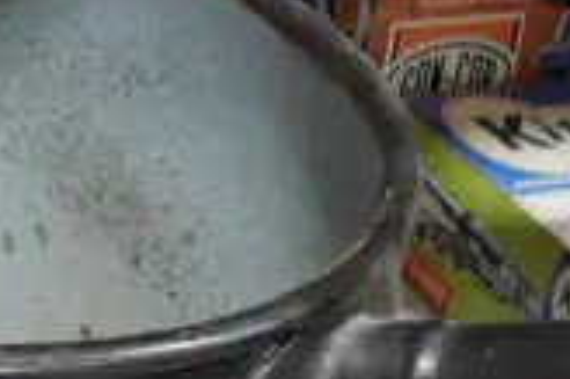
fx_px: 3496
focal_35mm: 221
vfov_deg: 6.2
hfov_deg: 8.6
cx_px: -754
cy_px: 99
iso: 1250
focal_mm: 17
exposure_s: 1/60
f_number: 4
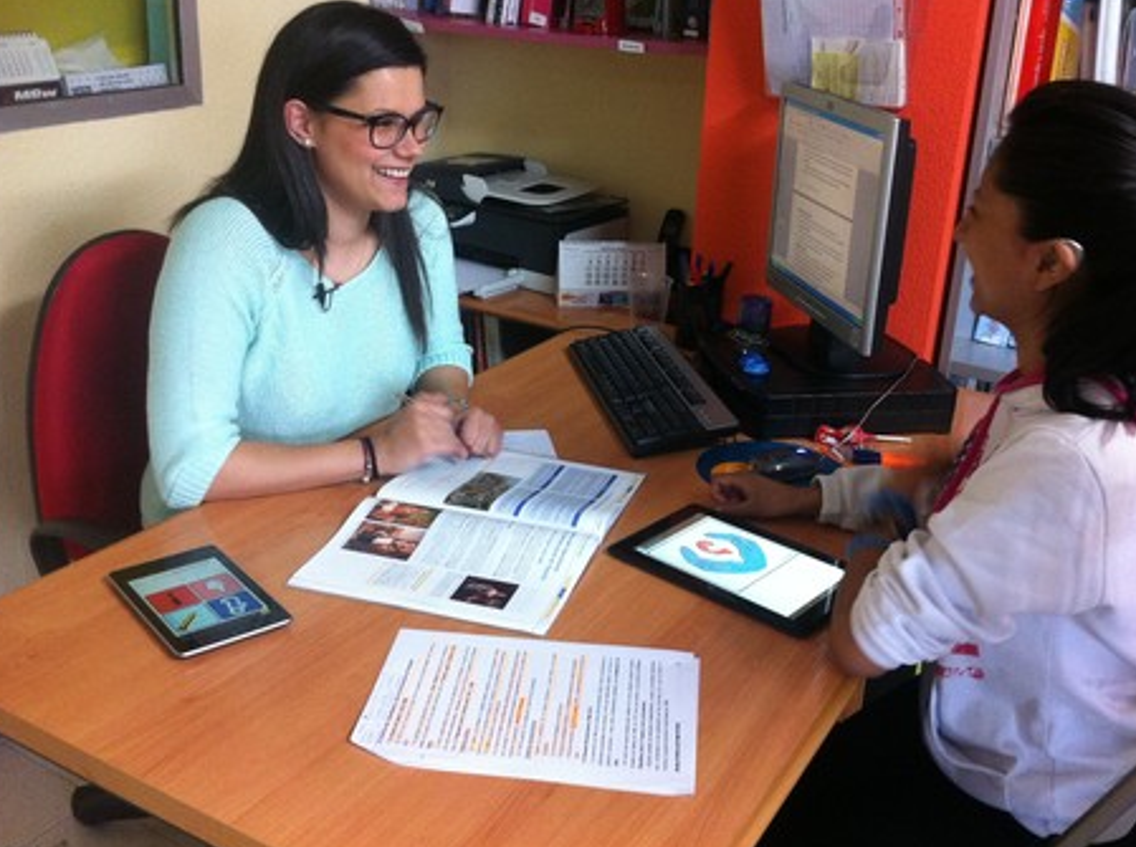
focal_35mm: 39
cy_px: 398
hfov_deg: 47.9
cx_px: 595
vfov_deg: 36.7
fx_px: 1277
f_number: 2.8
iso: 200
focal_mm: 3.85
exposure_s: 1/17
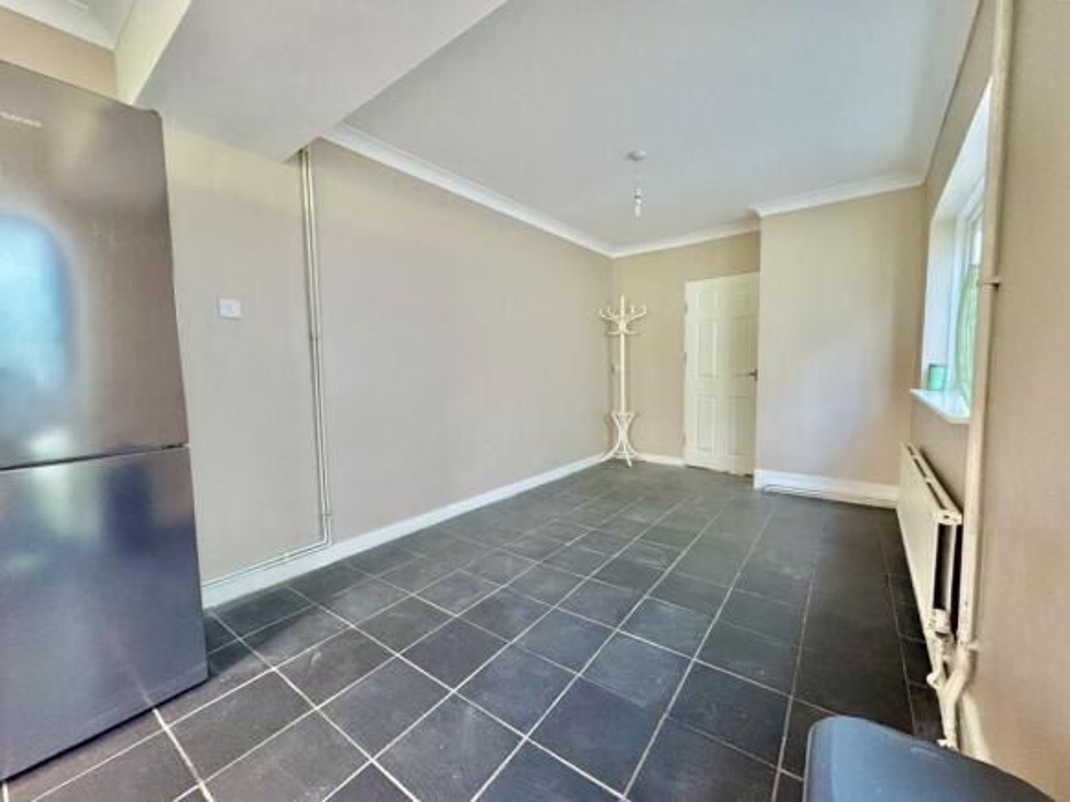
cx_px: 535
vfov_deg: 85.7
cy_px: 401
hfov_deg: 102.1
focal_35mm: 14
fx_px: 433
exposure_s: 1/60
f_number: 2.2
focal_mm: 2.22
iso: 800
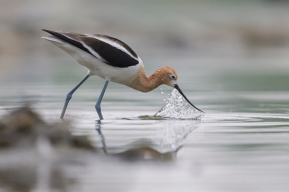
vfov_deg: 1.4
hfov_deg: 2.1
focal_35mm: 969
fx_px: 7771
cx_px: 151
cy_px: 84
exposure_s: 1/1600
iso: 800
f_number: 4
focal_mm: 560
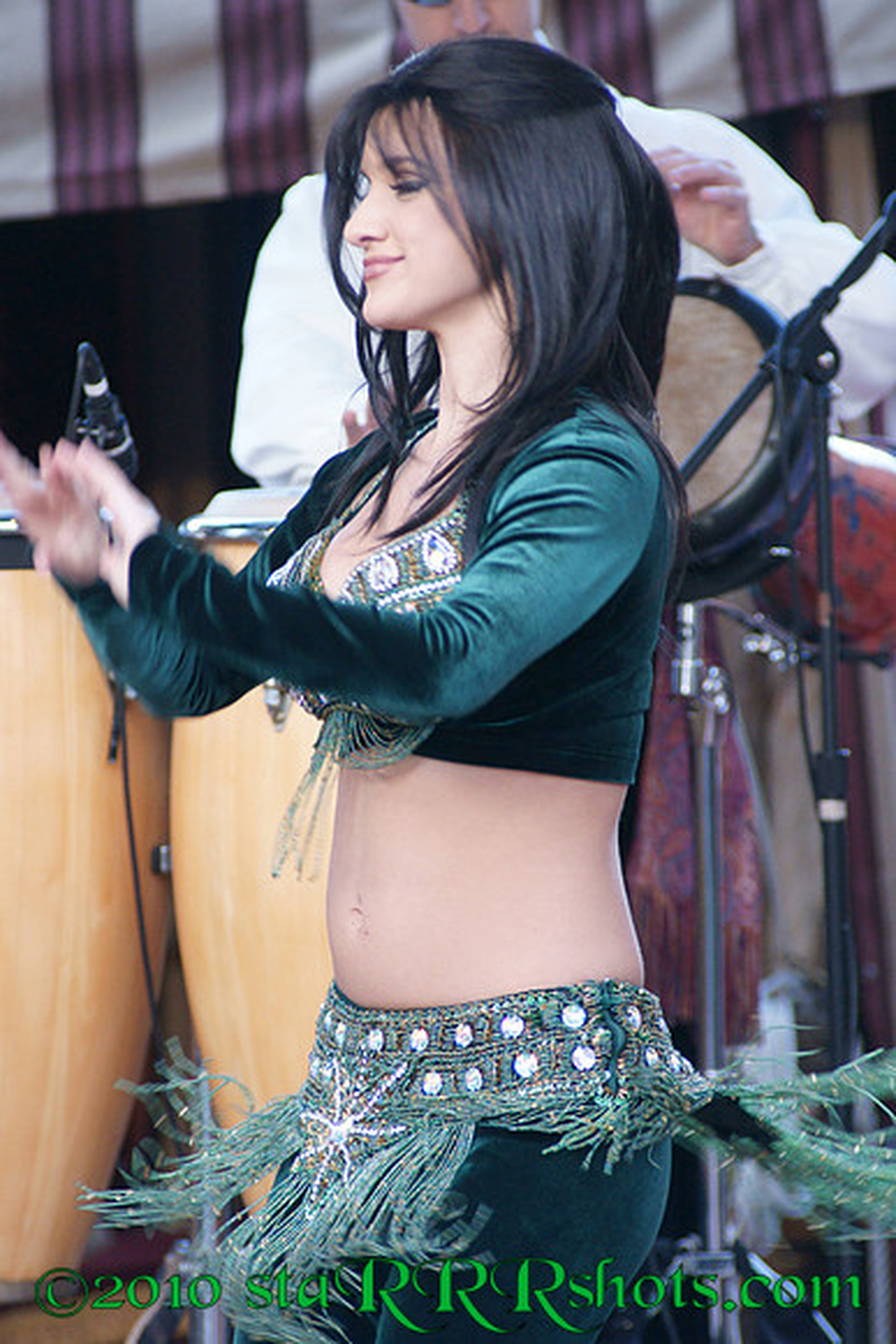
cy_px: 672
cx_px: 448
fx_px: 11192
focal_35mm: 300
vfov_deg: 6.9
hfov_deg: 4.6
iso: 1600
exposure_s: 1/160
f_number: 4.5
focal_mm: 200
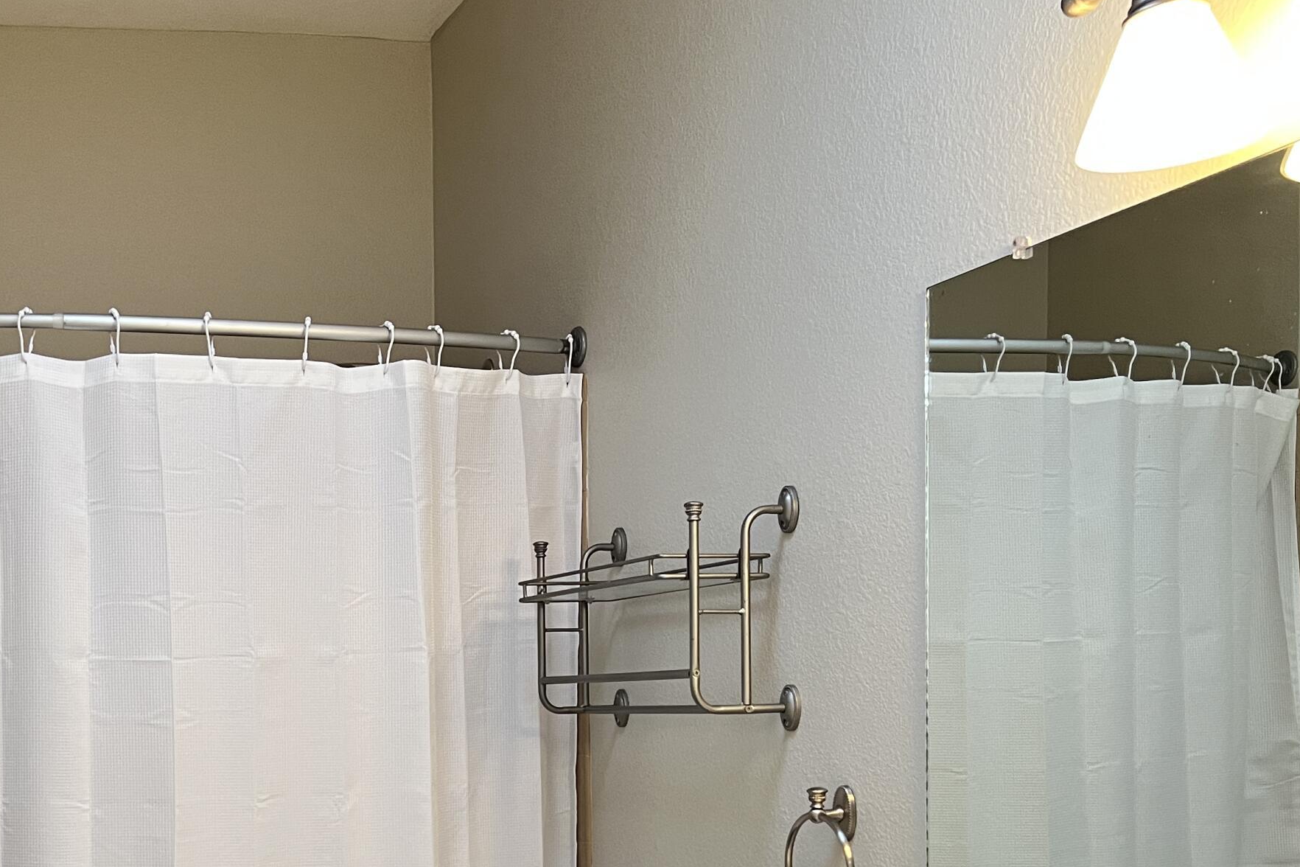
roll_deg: +1.9
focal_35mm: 46
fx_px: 1661
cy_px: 778
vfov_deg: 28.2
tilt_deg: -3.1
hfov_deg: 41.2
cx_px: 286
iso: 250
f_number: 1.5
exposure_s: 1/60
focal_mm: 5.7
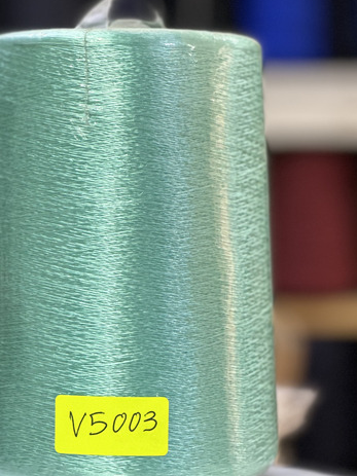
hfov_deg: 11.1
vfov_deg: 14.8
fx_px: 1830
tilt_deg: -1.4
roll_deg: -0.4
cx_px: 119
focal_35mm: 133
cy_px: 182
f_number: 2.8
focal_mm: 9
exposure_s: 1/33
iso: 160
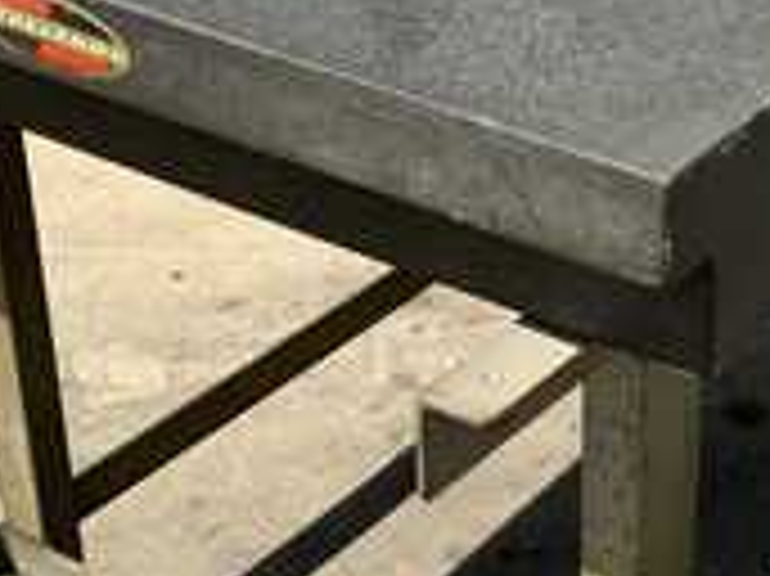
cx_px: 594
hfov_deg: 19.1
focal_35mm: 102
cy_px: 234
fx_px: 2267
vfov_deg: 14.5
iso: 16
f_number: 1.8
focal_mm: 3
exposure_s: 1/1412
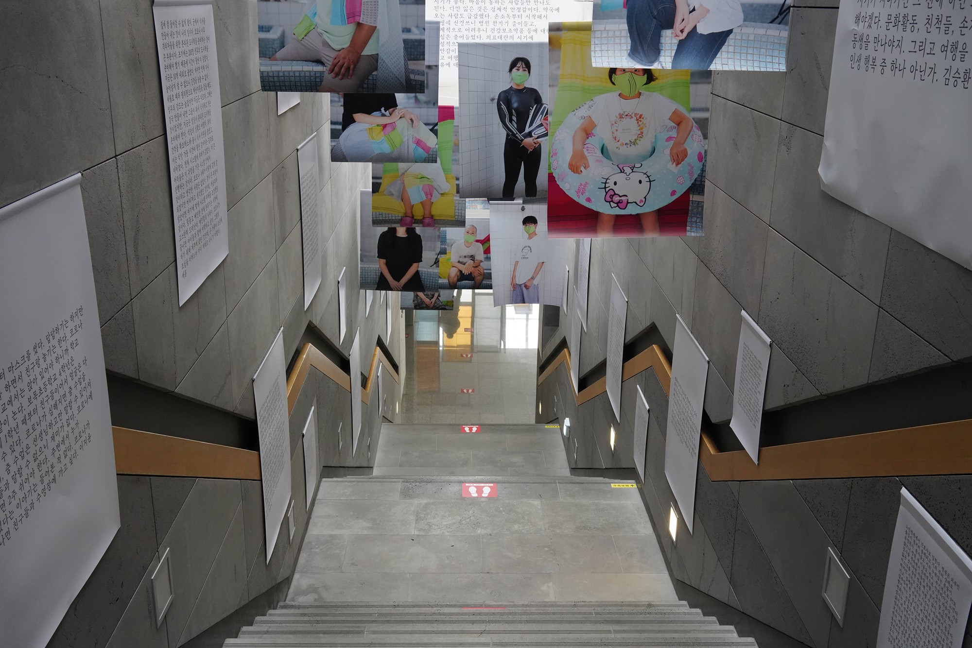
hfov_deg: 54.4
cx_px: 486
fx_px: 945
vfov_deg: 37.9
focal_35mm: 35
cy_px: 324
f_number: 10
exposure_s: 1/100
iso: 4000
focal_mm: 35
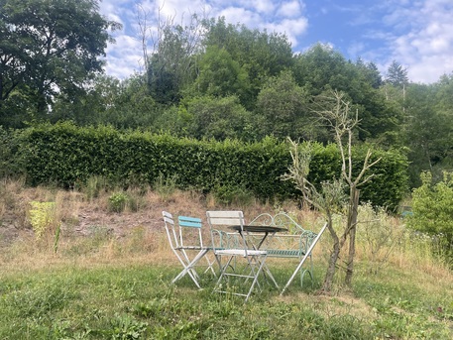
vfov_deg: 53.1
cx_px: 226
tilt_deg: +13.8
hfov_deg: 67.3
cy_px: 170
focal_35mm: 26
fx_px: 340
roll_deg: -1.4
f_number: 1.6
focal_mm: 4.2
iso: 32
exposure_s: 1/397
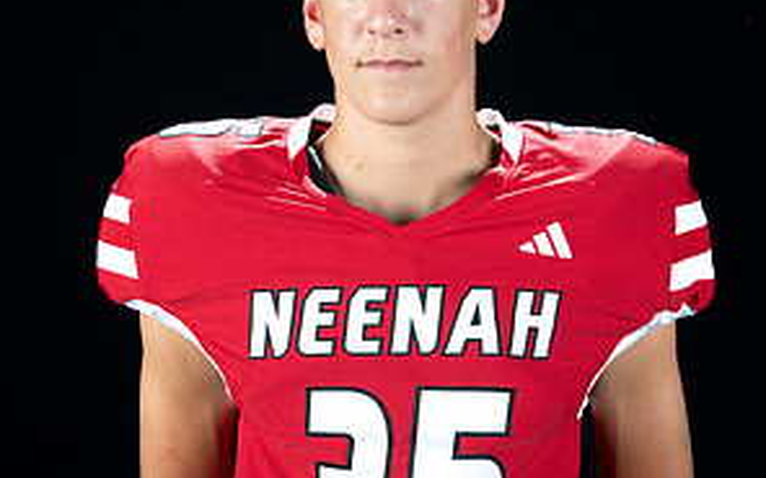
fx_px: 1879
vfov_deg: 14.5
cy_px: 302
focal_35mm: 90
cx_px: 383
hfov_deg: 23.0
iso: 320
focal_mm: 58
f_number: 9
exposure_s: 1/160
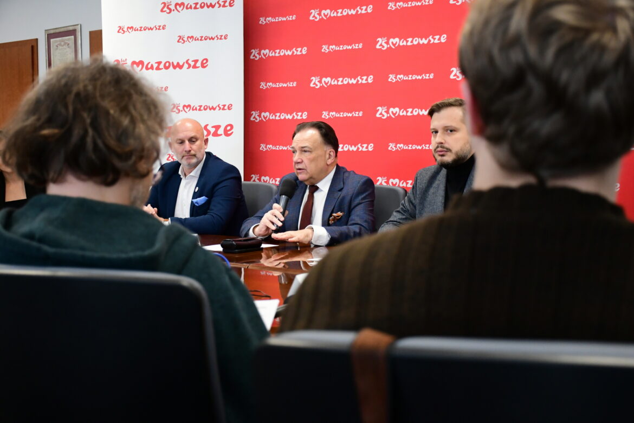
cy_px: 212
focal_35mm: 51
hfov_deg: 38.9
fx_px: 898
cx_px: 317
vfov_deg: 26.5
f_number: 4.2
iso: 2500
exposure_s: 1/200
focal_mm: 34
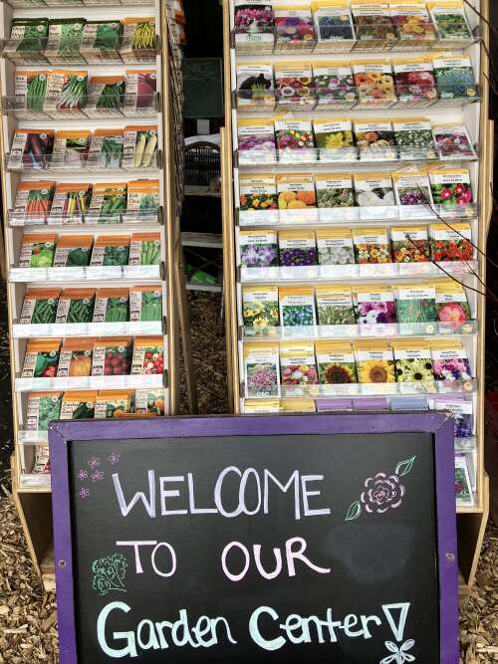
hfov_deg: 49.7
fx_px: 537
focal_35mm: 28
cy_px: 332
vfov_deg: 63.5
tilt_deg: -23.8
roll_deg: +0.8
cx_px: 249
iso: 50
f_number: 1.8
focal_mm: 3.99
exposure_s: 1/120
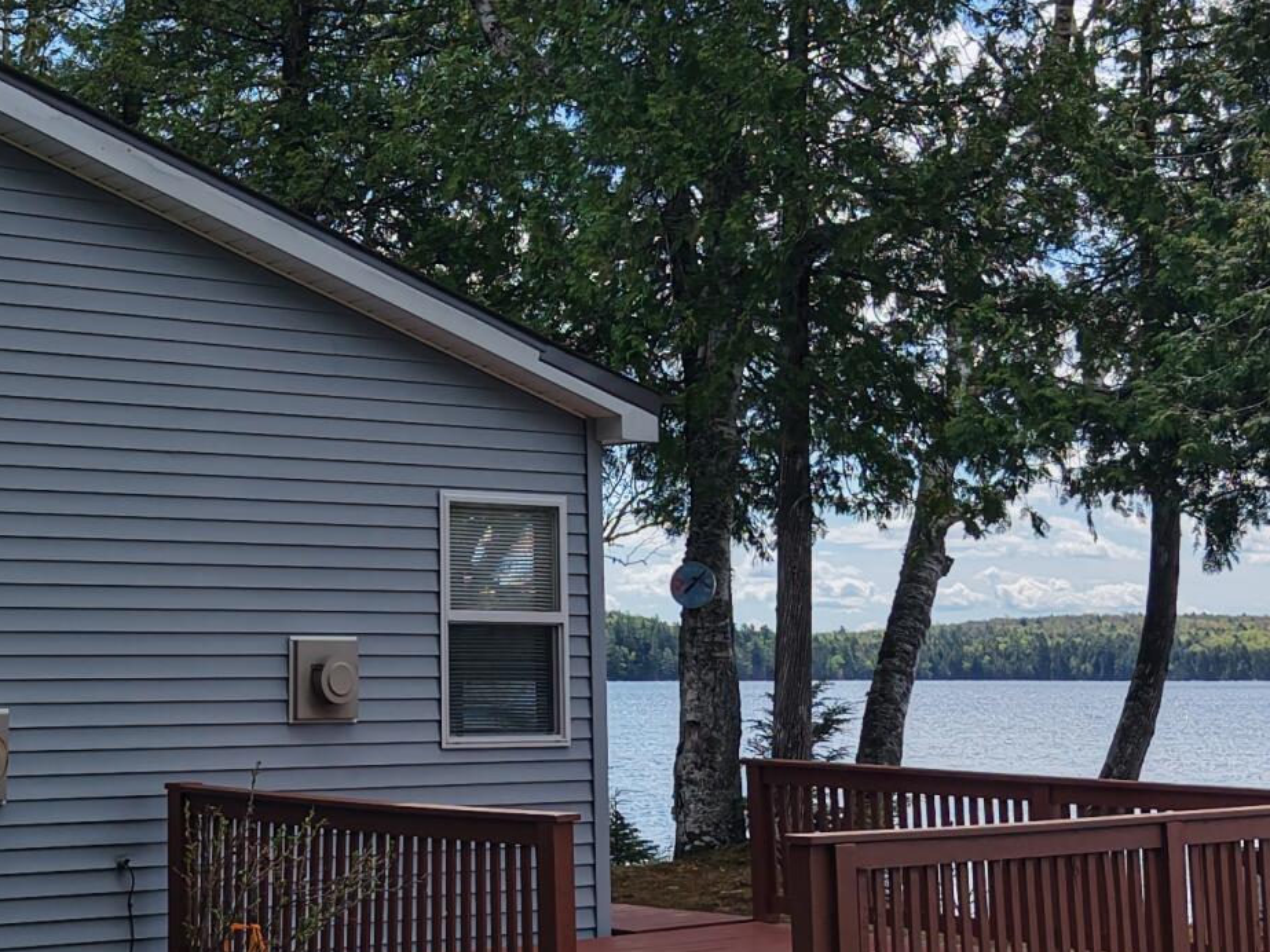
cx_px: 340
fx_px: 2861
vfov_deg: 18.8
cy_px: 249
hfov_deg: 24.8
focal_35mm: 78
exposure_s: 1/8000
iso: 390
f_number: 1.8
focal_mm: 8.67
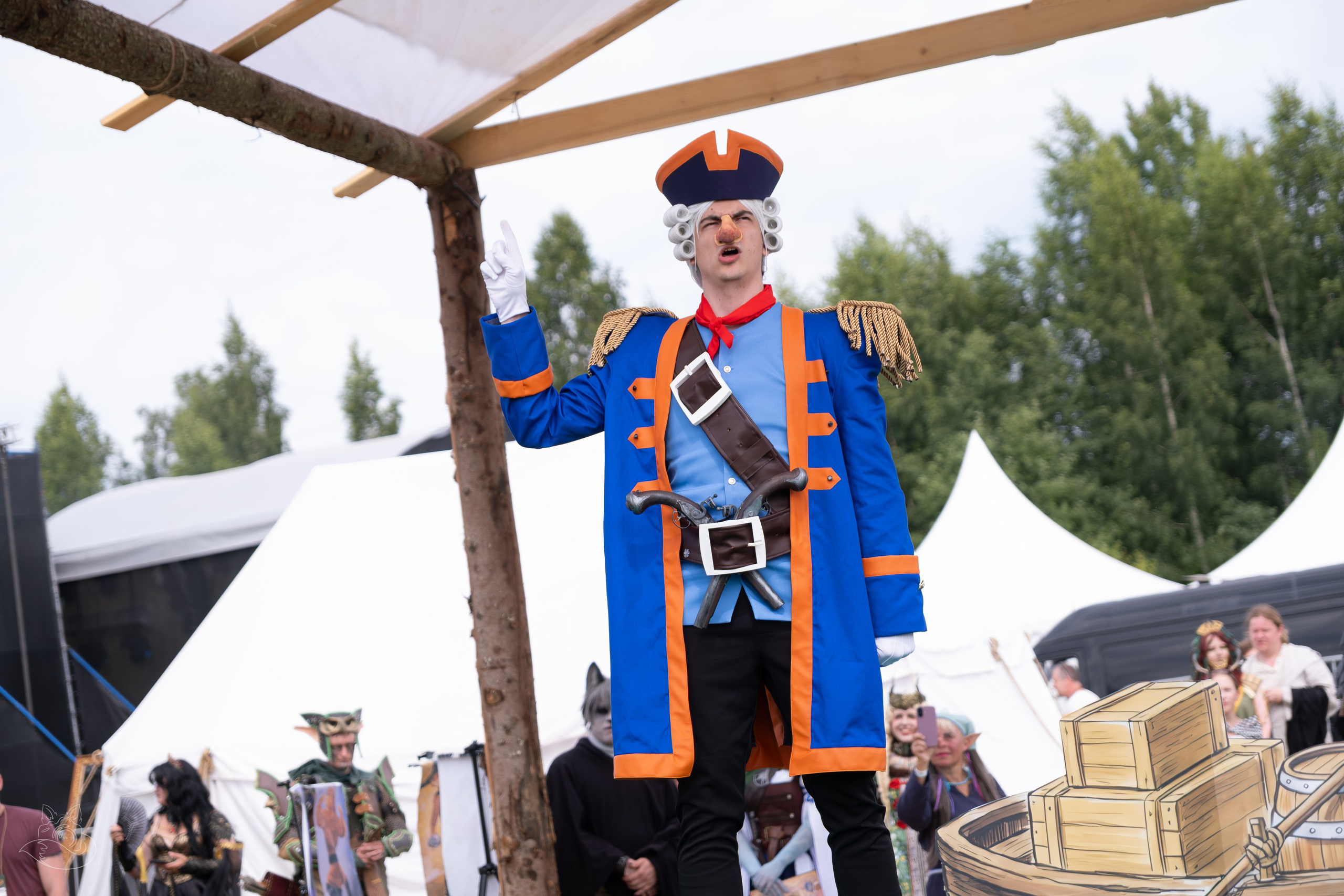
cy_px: 448
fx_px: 3099
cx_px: 672
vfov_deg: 16.5
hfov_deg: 24.5
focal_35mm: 83
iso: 160
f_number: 2.8
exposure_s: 1/1000
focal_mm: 55
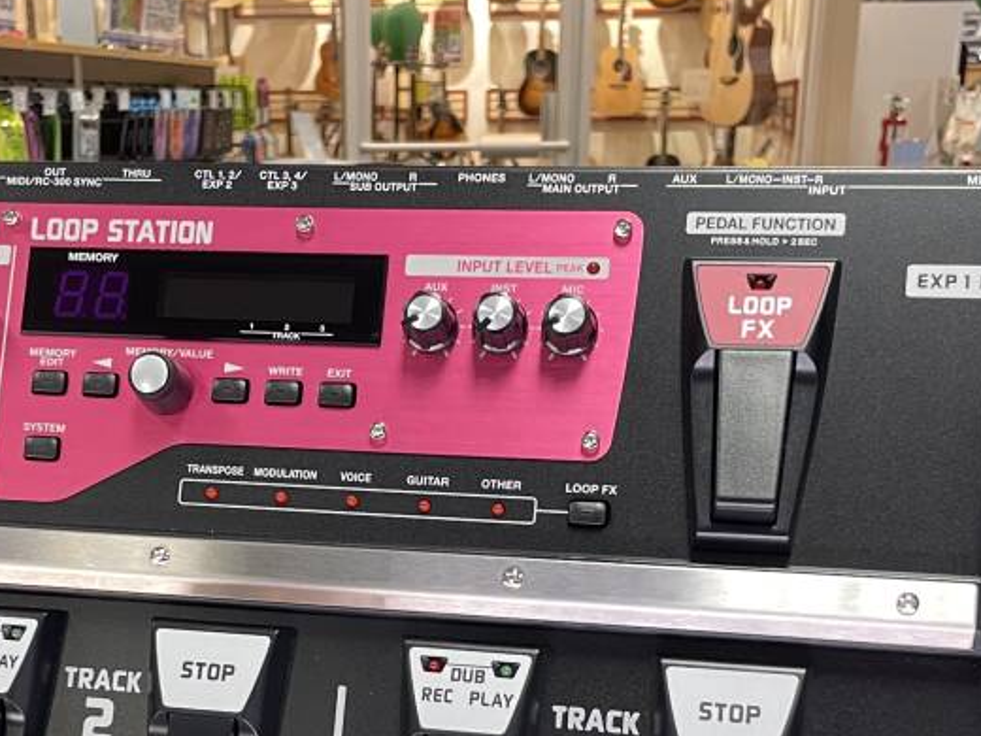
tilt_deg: -19.1
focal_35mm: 55
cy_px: 658
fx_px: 1559
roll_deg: +0.6
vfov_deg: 25.7
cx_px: 381
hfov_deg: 34.8
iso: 320
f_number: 1.6
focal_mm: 4.2
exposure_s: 1/60
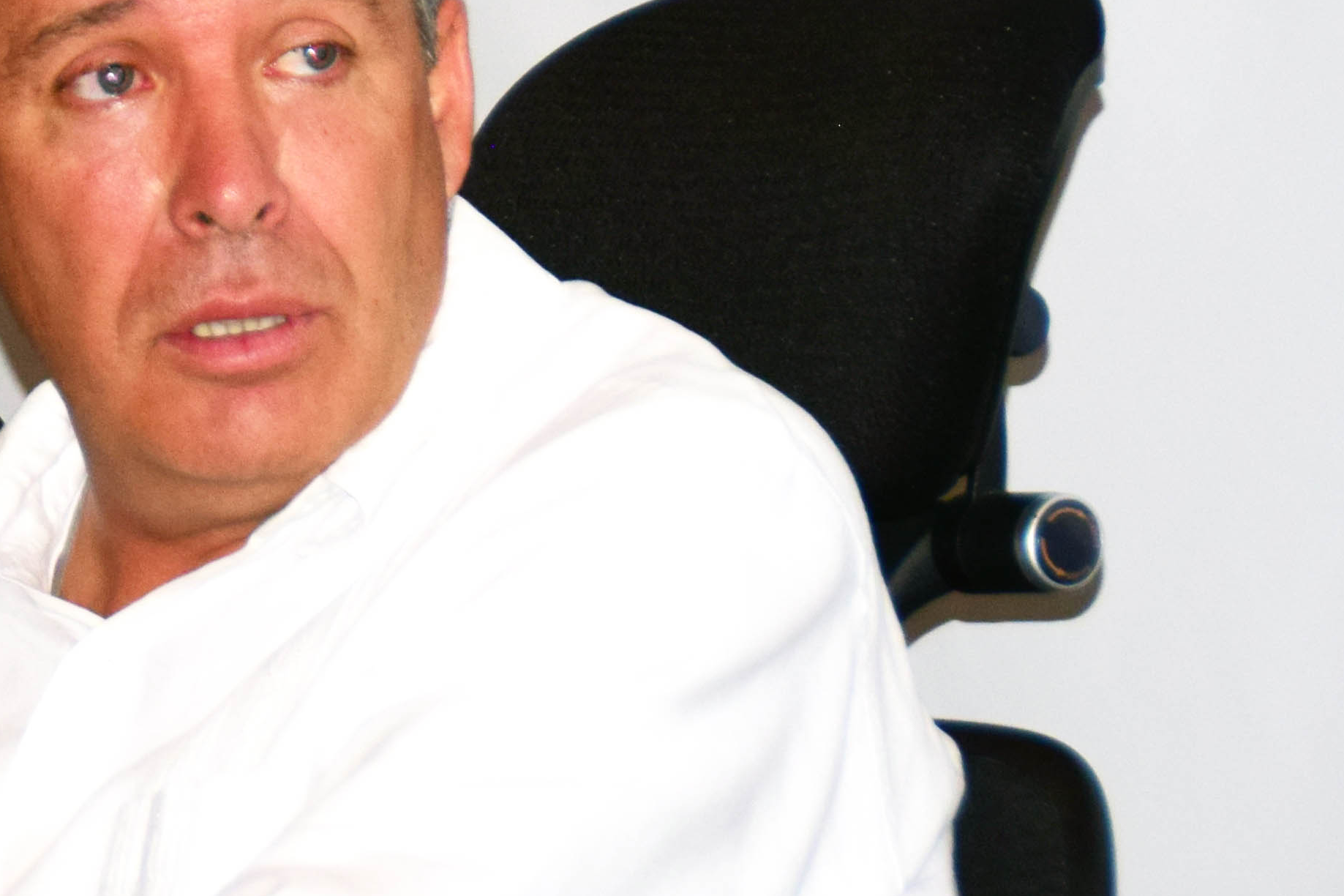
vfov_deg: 3.5
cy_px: 92
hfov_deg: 5.2
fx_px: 14631
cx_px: -816
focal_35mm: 392
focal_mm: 80
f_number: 5.6
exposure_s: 1/60
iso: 400
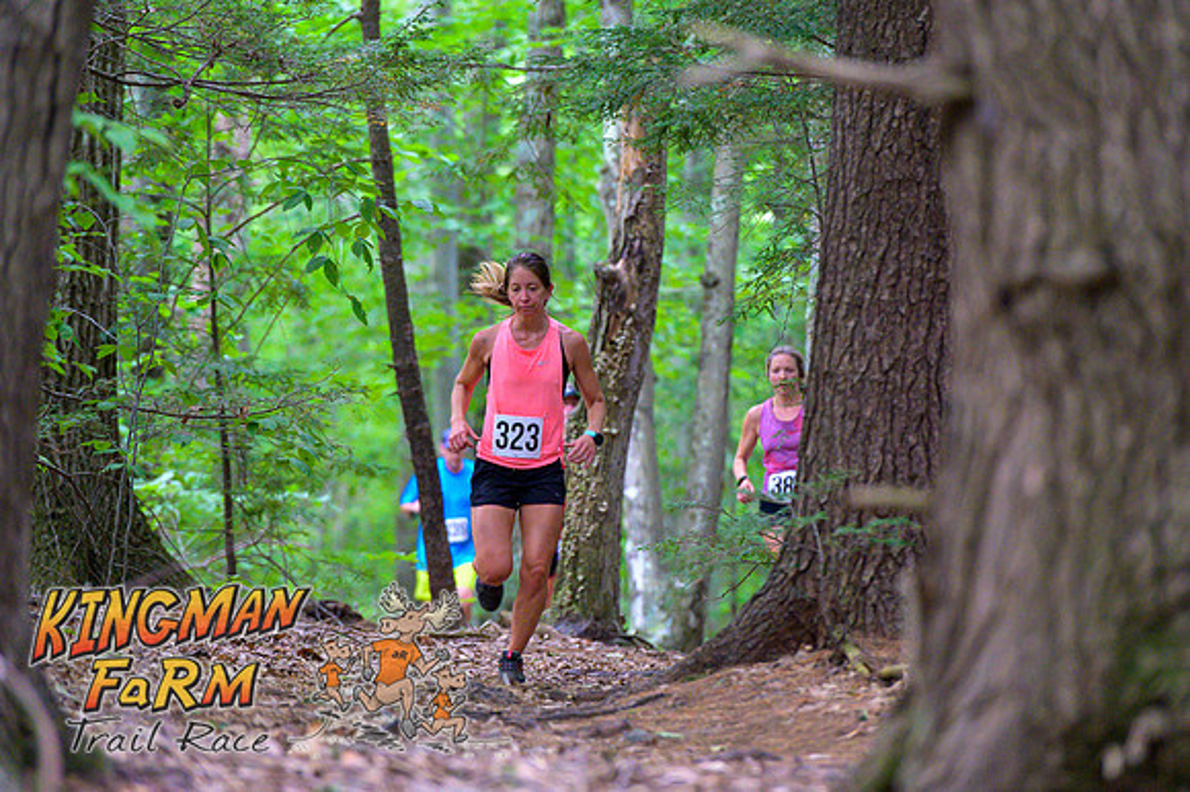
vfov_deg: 6.9
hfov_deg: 10.3
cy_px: 396
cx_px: 595
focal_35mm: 200
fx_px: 6607
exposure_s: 1/200
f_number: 4
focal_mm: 200
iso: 8000
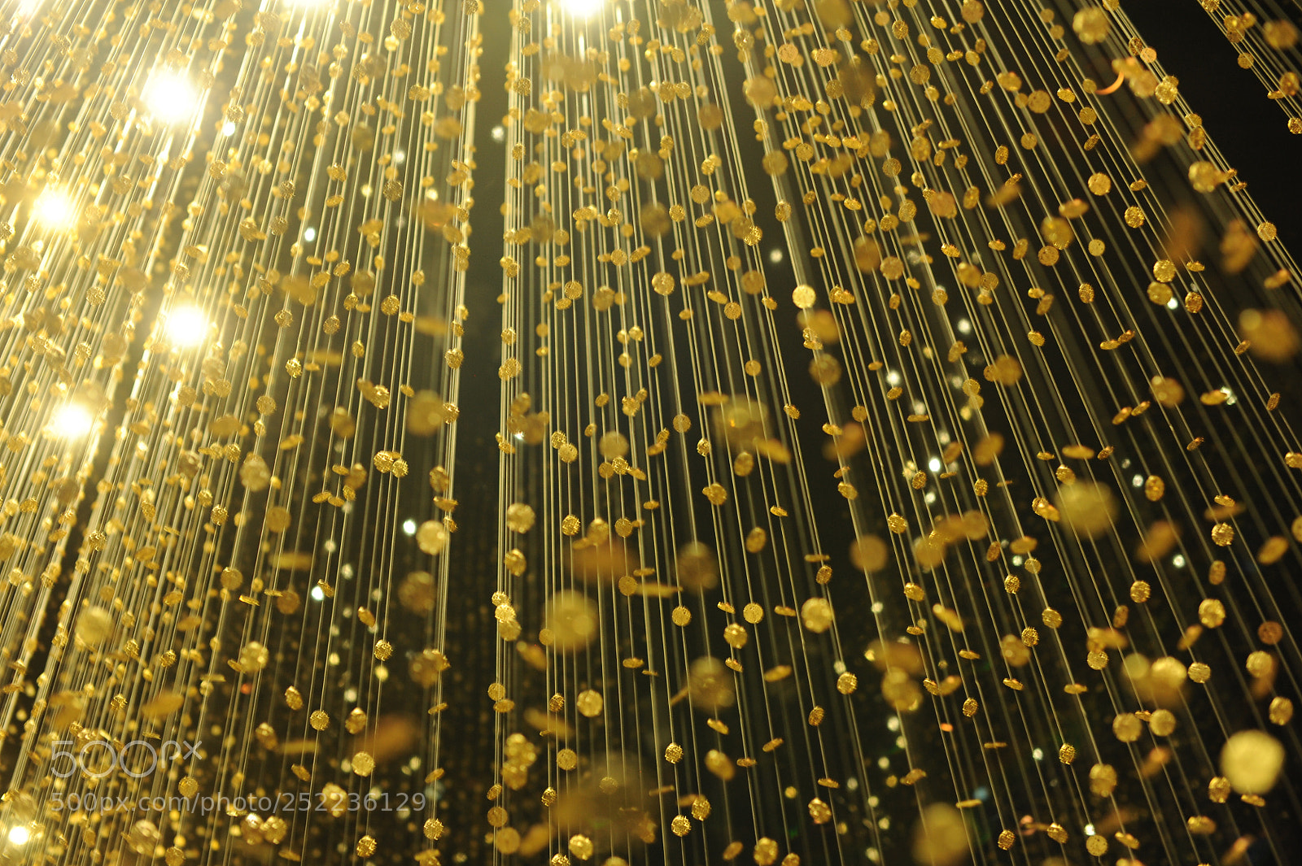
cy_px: 433
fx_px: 1807
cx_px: 651
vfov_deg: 27.0
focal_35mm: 50
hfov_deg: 39.6
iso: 640
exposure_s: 1/8
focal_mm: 50
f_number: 3.2
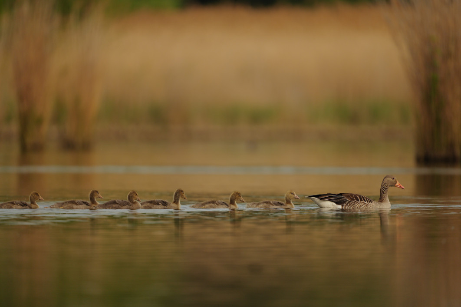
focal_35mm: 600
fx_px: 7679
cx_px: 230
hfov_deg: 3.4
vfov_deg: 2.3
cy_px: 154
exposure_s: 1/4000
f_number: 4
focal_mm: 600
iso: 800
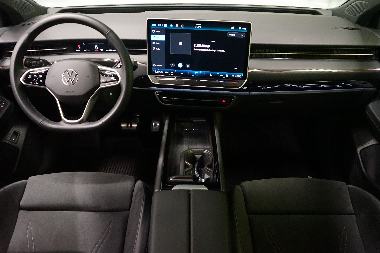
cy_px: 123
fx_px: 306
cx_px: 189
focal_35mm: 29
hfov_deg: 63.7
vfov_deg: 45.0
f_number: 3.5
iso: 6400
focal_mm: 28
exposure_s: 1/60
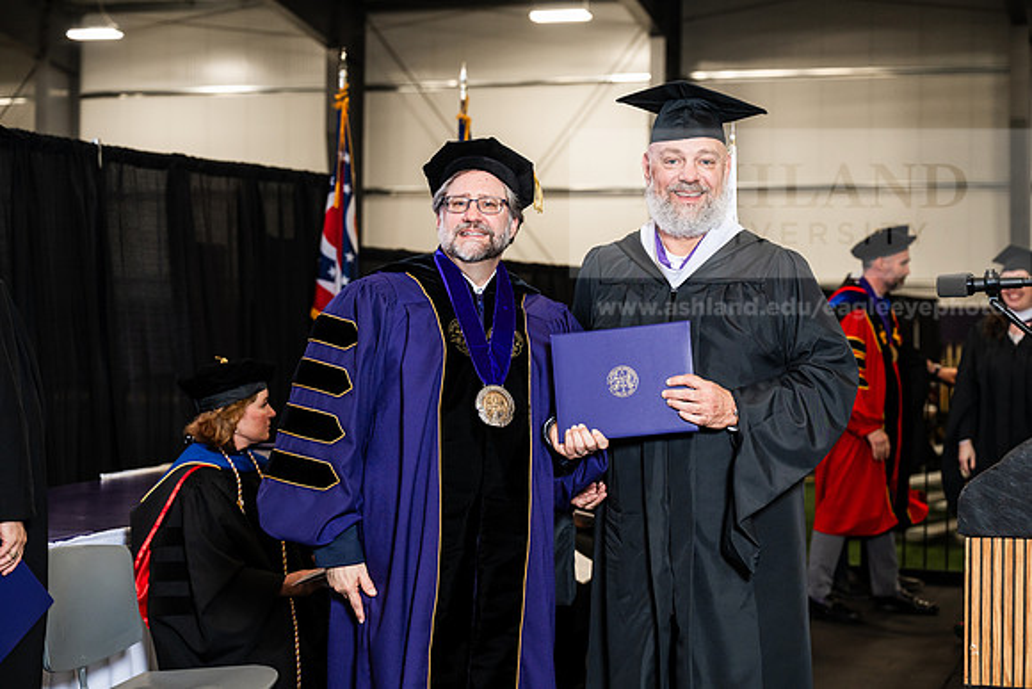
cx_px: 516
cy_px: 344
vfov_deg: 20.6
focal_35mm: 66
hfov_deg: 30.5
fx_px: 1892
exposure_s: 1/200
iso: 1250
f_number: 4
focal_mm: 66
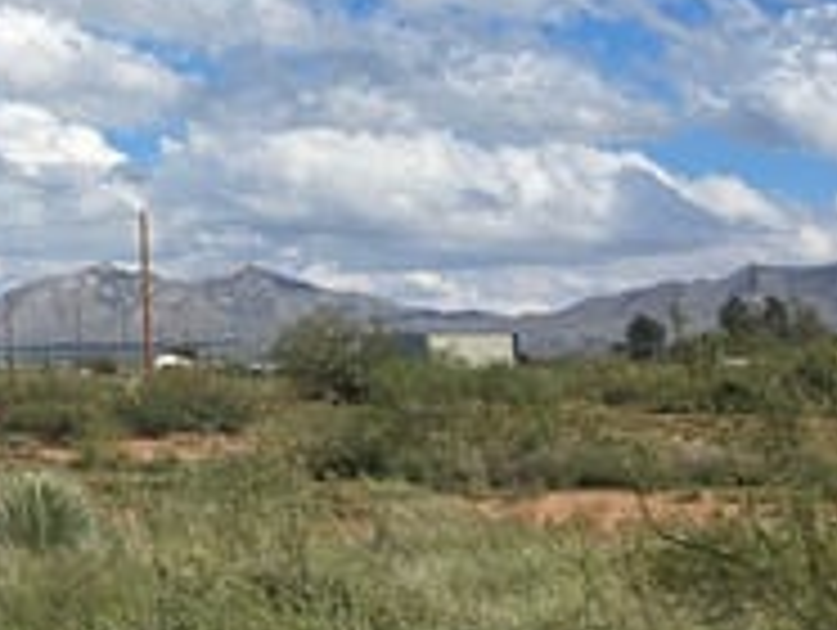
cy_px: 45
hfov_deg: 23.3
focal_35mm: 79
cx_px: -63
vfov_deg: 18.4
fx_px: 1913
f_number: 1.7
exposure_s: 1/1283
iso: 12
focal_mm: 6.3
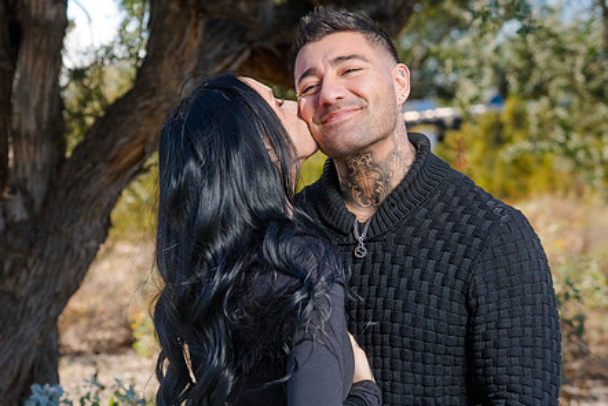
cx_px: 227
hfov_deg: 20.2
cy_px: 166
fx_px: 1706
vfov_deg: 13.6
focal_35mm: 101
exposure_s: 1/250
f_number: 5.6
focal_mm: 77
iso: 100
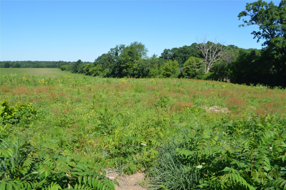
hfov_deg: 57.3
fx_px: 262
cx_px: 143
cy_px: 95
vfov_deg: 39.9
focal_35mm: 33
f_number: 8
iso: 100
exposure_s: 1/250
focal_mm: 22
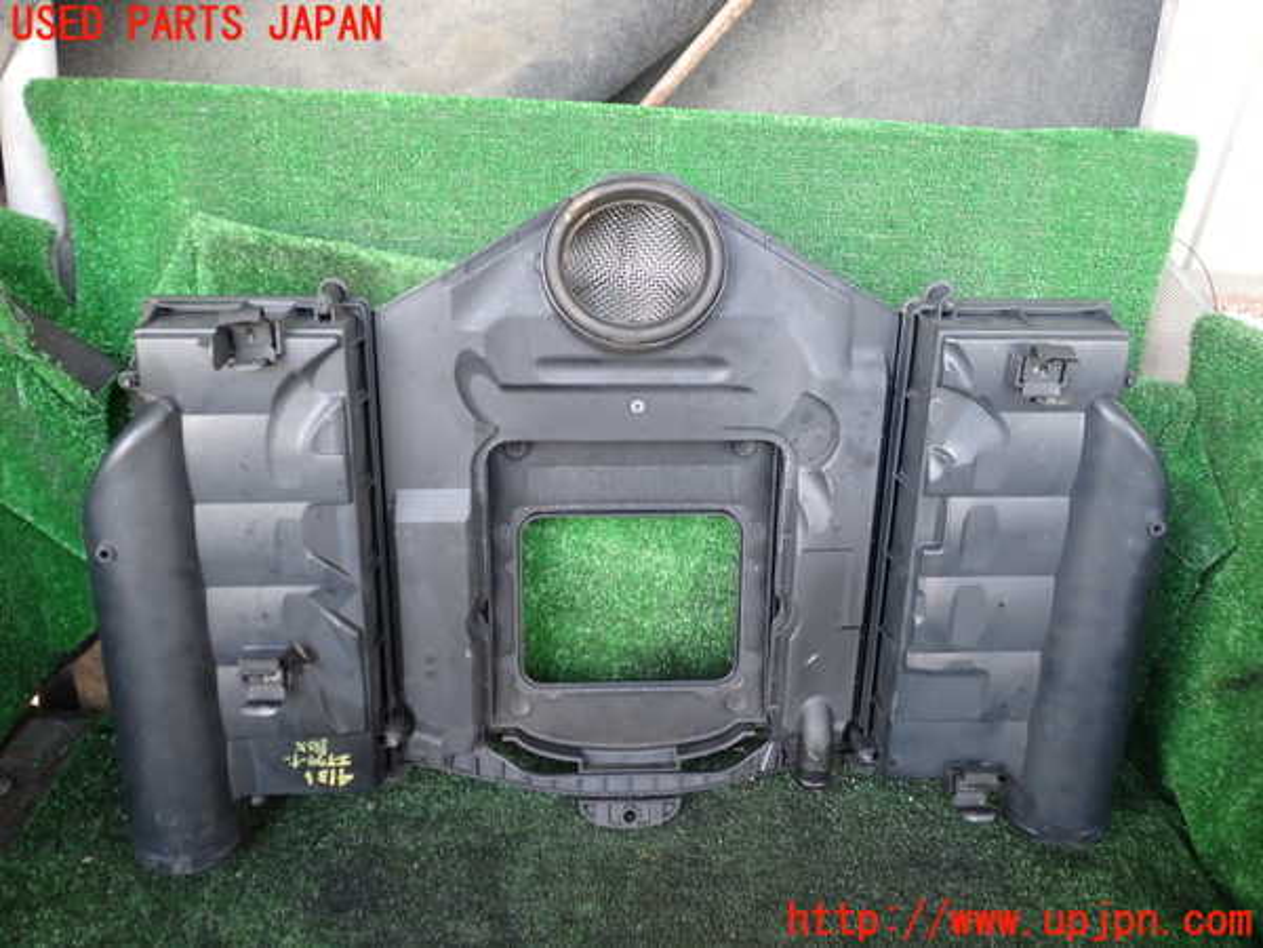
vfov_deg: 46.8
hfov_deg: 60.0
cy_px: 474
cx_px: 632
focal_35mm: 30
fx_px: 1095
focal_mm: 5.4
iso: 200
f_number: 2.3
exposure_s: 1/50
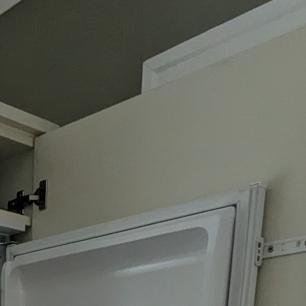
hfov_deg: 25.3
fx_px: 610
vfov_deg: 20.4
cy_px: 544
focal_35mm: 61
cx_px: -64
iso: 114
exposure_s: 1/134
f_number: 2.2
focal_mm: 1.85
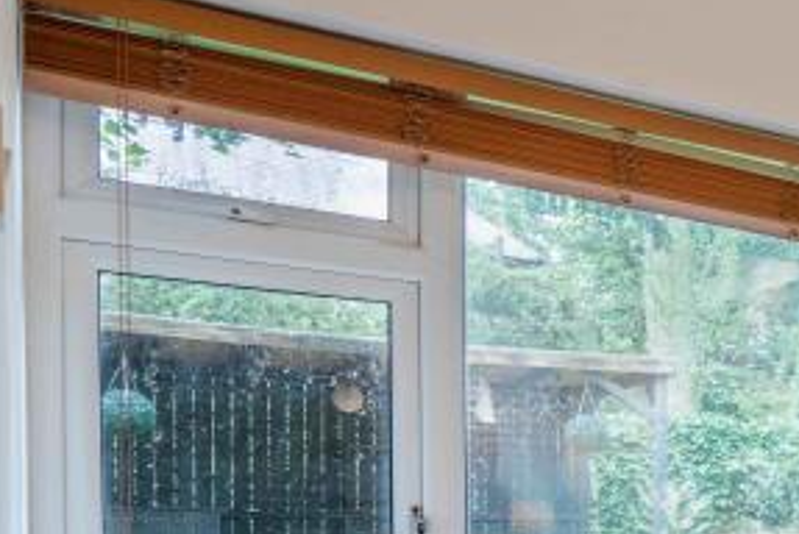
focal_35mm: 57
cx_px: 1403
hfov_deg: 22.4
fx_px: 1266
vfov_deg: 22.7
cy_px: 560
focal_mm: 16
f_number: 9
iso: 800
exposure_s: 1/25
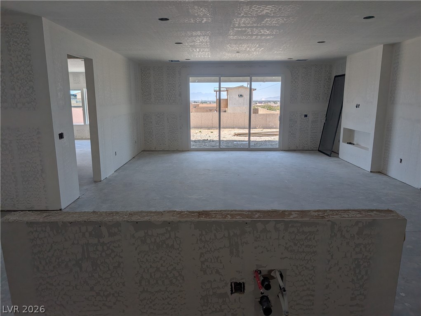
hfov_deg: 71.5
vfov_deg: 56.9
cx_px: 210
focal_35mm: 24
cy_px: 158
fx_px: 292
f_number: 1.68
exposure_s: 1/2174
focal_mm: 6.9
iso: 24
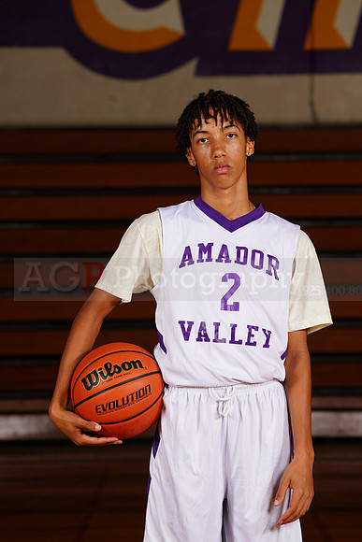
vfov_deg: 10.8
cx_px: 181
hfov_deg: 7.2
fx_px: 2864
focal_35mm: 190
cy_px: 271
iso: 200
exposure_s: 1/200
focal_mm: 190
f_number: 8
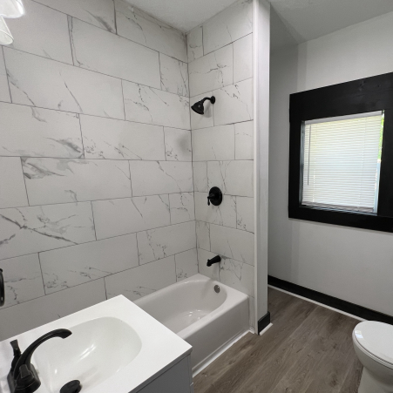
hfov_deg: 80.7
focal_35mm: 17
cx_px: 267
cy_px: 208
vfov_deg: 83.9
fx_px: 218
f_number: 1.8
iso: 125
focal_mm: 1.57
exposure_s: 1/120
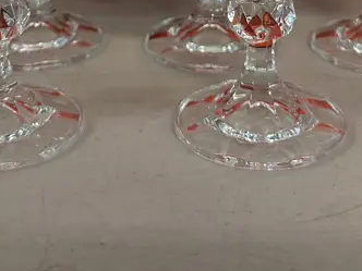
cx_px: 183
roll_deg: -1.0
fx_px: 774
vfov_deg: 18.1
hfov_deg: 26.3
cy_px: -116
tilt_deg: -10.3
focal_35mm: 74
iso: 125
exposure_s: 1/50
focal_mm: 6.86
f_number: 1.78
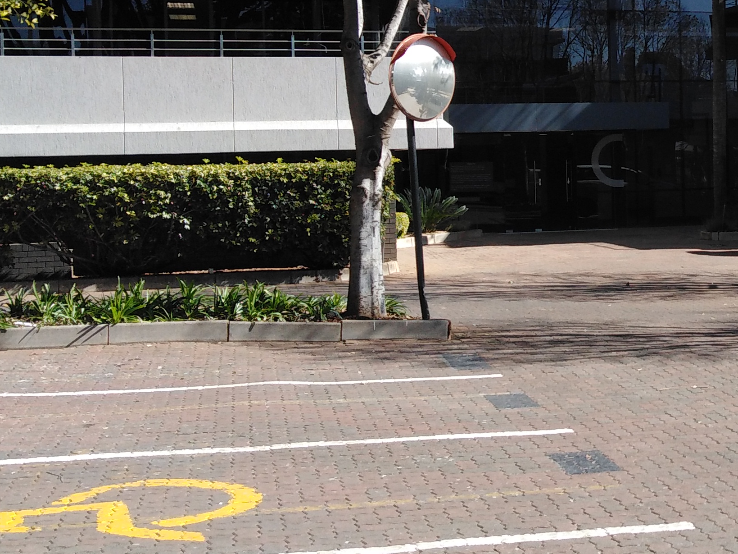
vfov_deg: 22.1
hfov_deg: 27.6
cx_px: 750
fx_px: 1407
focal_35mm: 66
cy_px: 161
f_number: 2.2
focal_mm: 3.46
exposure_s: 1/616
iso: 100
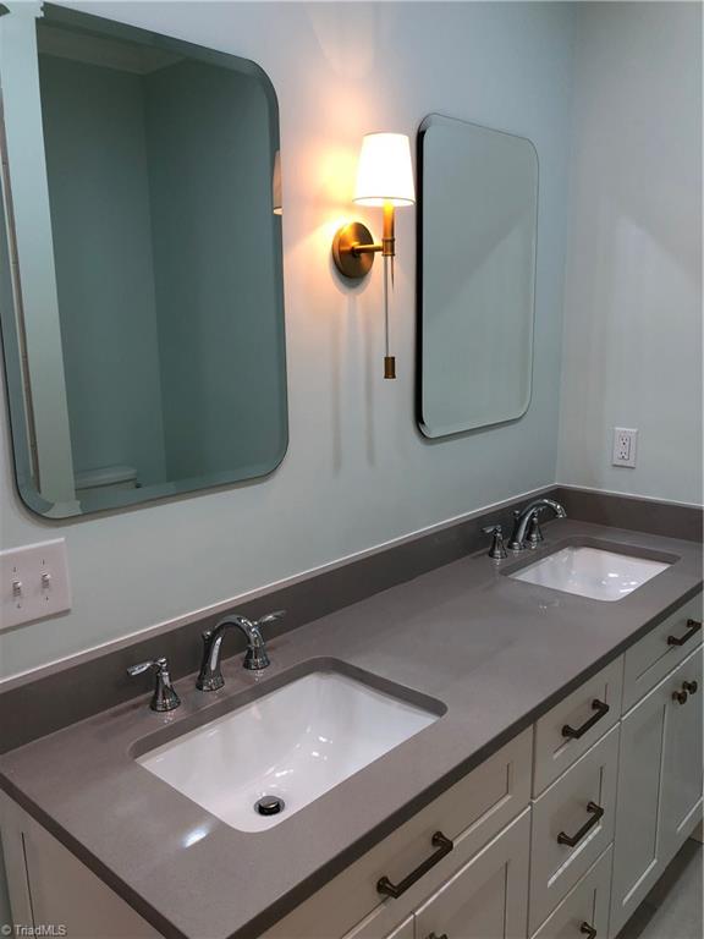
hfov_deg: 49.7
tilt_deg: -12.3
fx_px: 759
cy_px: 470
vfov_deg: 63.4
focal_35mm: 28
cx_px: 352
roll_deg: +1.0
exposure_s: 1/120
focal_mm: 3.99
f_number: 1.8
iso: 50
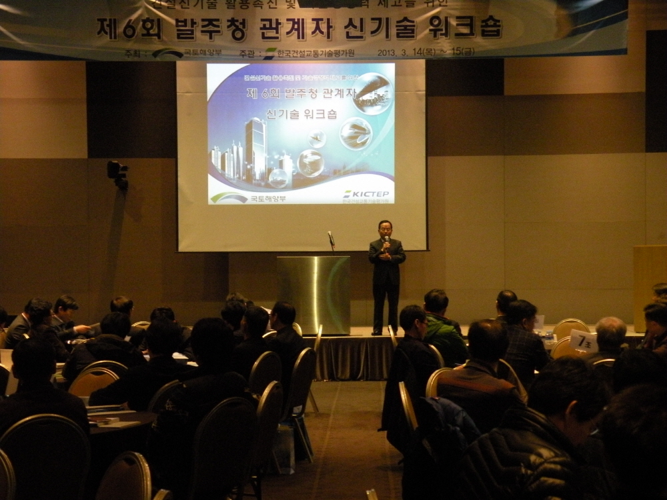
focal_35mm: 76
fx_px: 1464
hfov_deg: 25.7
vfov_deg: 19.4
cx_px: 334
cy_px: 250
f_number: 4
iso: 400
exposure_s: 1/16.6
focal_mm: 13.4
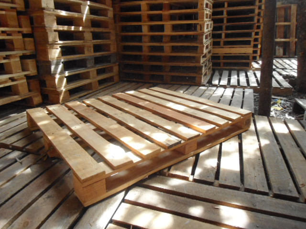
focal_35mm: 26
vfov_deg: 53.1
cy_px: 114
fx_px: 230
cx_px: 153
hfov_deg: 67.3
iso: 400
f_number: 2.8
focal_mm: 4.7
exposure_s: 1/250
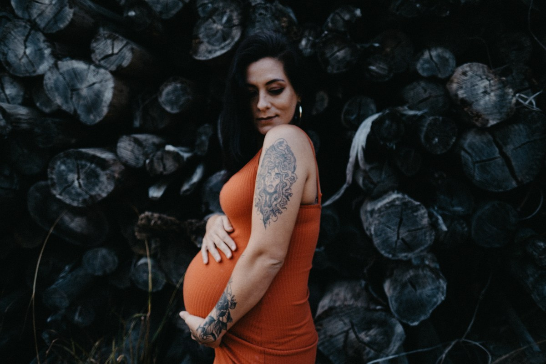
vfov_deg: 53.1
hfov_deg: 73.7
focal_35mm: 24
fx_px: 364
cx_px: 273
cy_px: 182
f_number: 1.4
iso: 250
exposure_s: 1/2000
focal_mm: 16
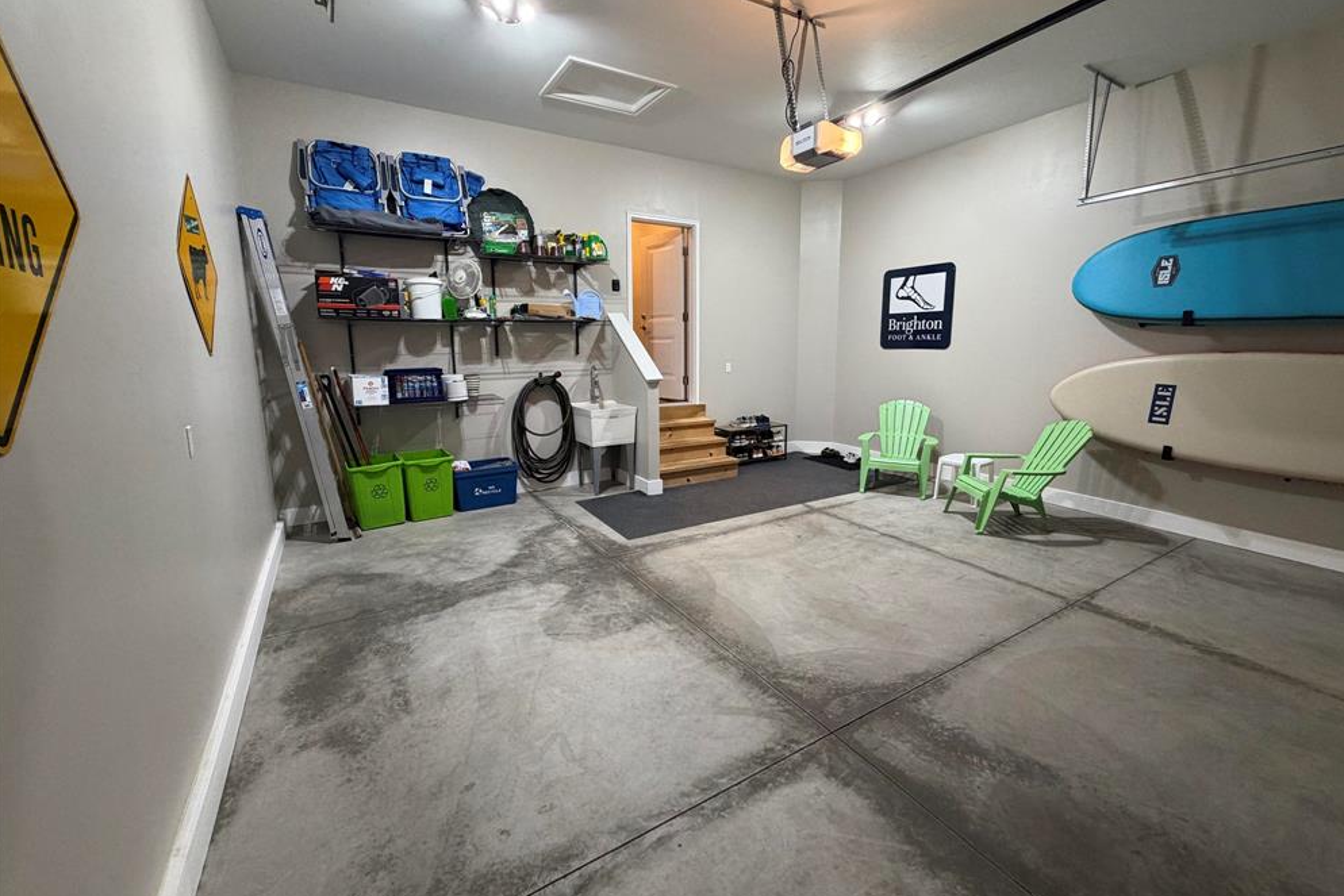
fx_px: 560
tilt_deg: -8.8
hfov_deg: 100.4
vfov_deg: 77.3
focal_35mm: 15
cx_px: 686
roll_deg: +0.5
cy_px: 428
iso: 200
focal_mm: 2.22
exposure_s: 1/60
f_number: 2.2
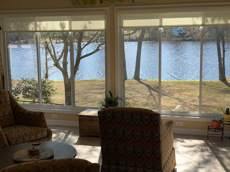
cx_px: 115
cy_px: 86
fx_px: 346
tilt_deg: -7.9
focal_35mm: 52
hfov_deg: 36.8
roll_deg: +0.7
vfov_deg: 28.0
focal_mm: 6
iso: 16
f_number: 2.4
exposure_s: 1/232
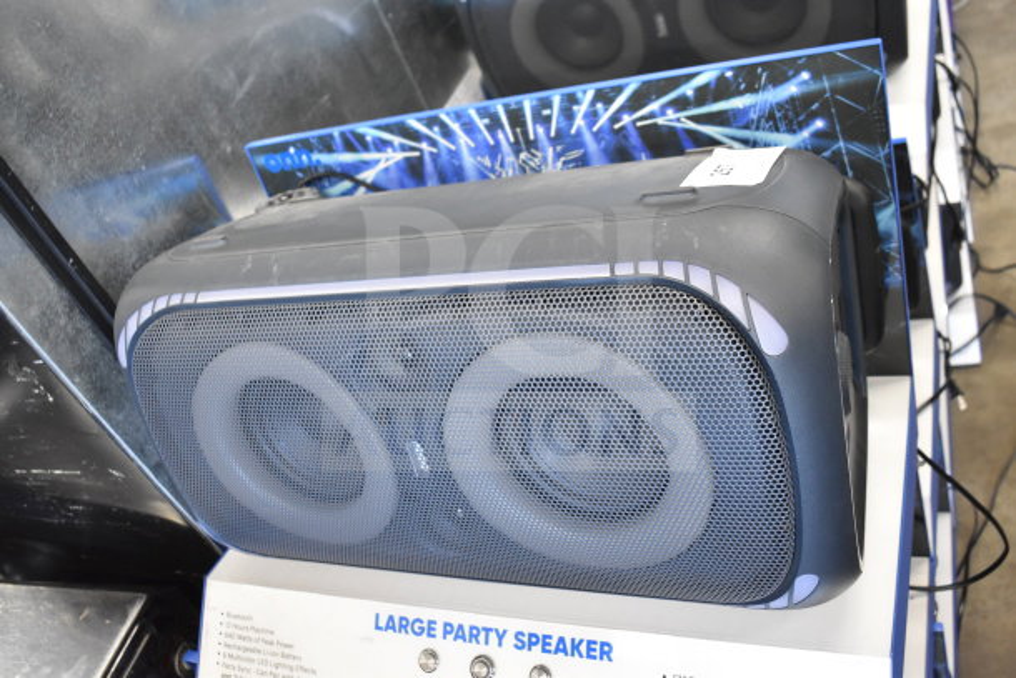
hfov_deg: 57.2
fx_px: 931
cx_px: 508
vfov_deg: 40.0
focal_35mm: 33
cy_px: 339
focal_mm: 22
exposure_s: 1/40
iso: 2200
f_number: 3.8
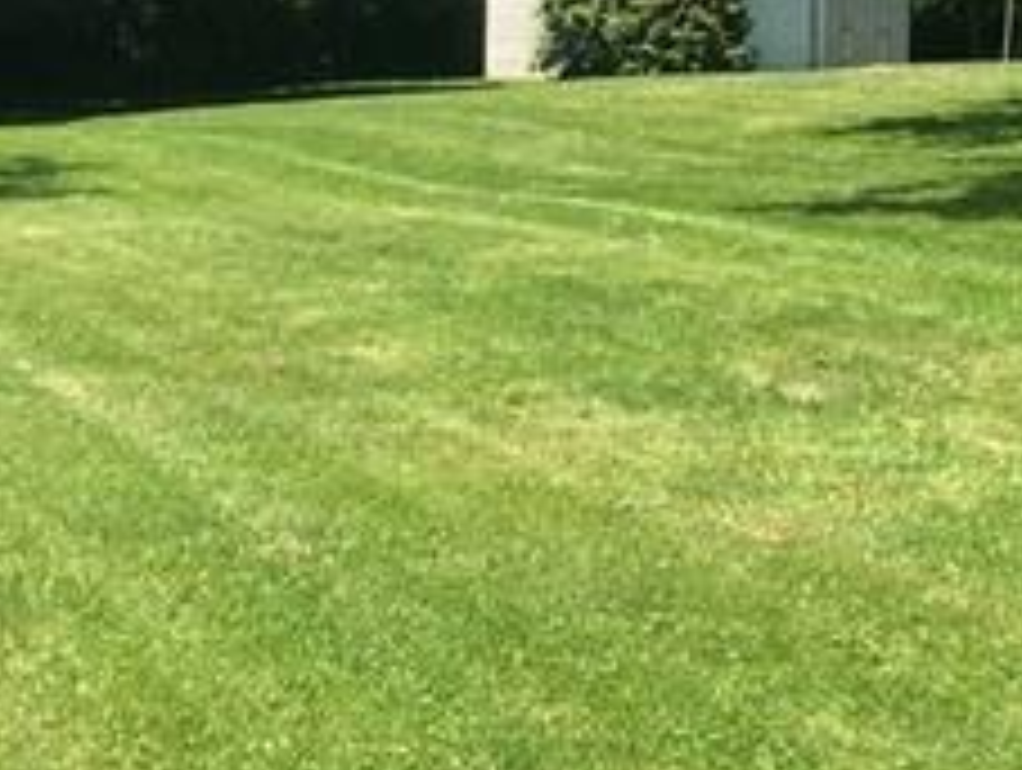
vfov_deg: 14.2
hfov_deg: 19.1
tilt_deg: +2.0
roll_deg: -0.6
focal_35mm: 102
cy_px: -99
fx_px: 3016
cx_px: 716
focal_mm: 4.15
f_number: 2.2
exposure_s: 1/845
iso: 25
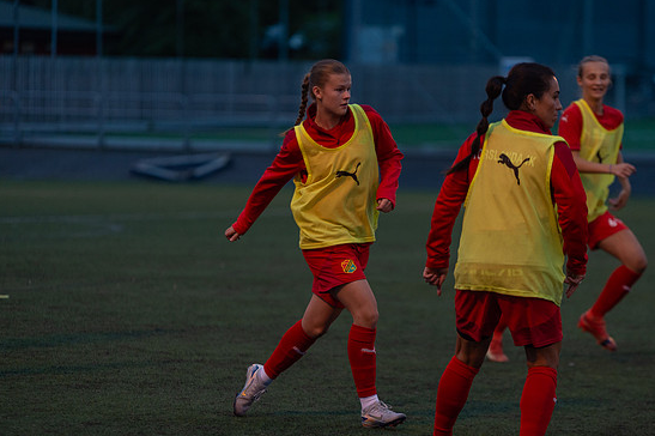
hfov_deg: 9.7
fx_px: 3855
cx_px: 344
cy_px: 207
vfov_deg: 6.5
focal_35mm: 212
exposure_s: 1/640
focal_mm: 200
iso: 1100
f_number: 3.2
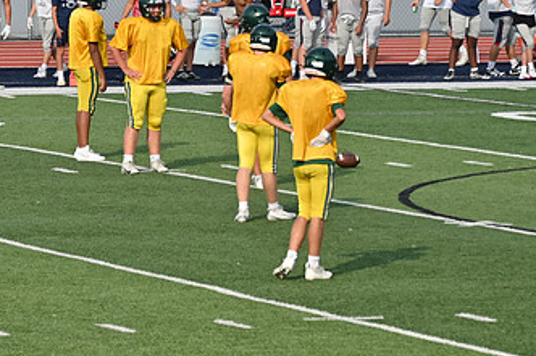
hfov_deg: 5.8
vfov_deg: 3.9
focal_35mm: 353
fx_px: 5253
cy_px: 52
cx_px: 155
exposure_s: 1/800
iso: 125
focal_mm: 135
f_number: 5.6
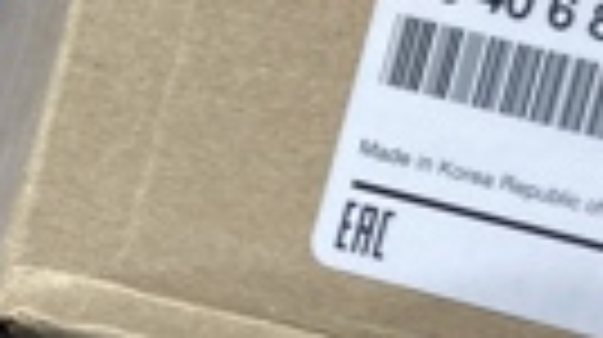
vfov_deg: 7.5
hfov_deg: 13.7
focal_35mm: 146
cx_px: -338
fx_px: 2332
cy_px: 922
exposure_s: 1/121
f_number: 1.8
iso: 32
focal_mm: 3.99
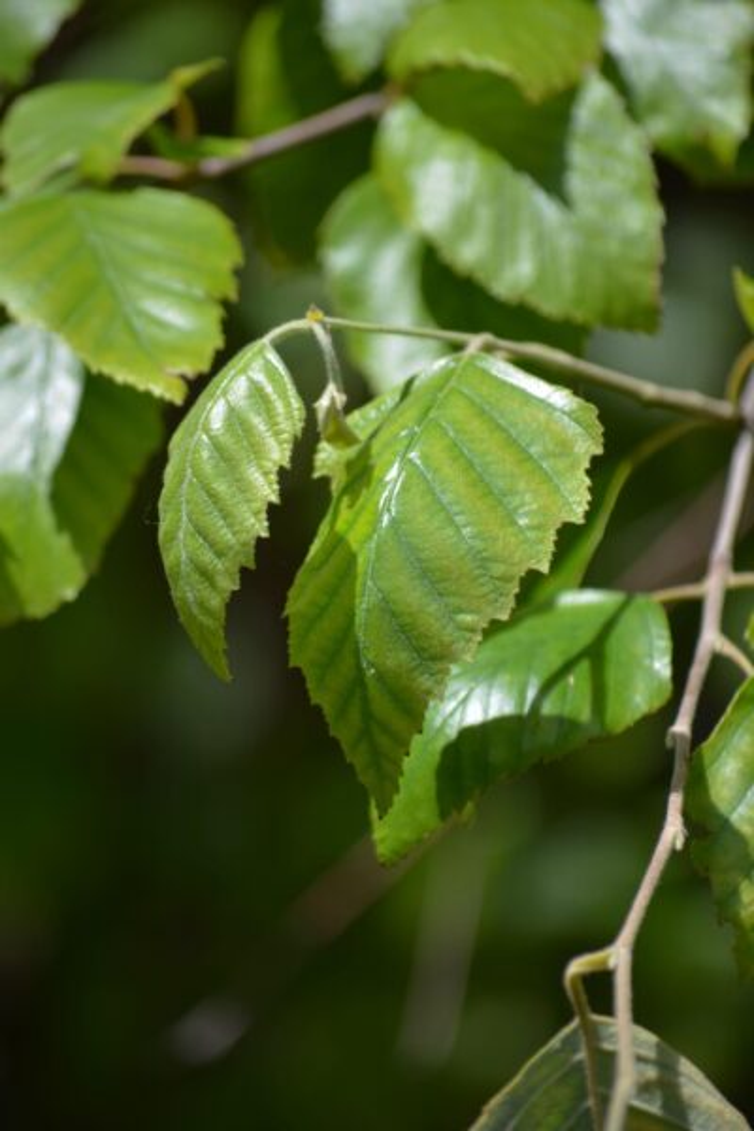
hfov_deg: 4.8
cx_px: 377
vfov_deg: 7.2
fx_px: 8953
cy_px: 566
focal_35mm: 285
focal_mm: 190
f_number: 5.6
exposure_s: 1/250
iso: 100
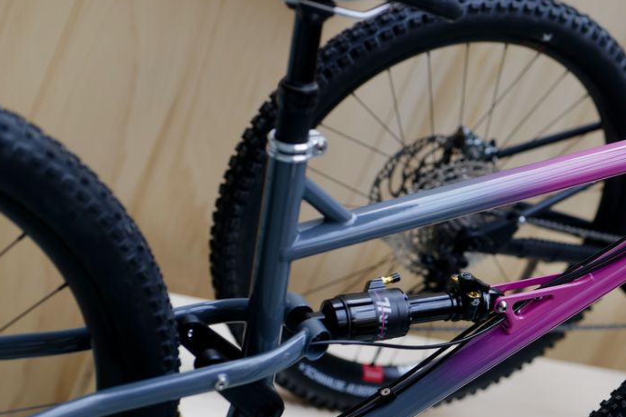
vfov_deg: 14.7
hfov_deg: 21.4
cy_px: 192
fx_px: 1617
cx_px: 564
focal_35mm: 93
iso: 100
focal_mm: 50
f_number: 2.2
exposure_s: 1/125
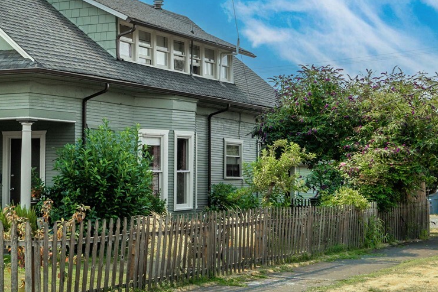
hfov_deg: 33.2
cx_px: -1
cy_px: 172
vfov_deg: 24.6
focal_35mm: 55
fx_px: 669
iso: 100
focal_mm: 24
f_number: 7.1
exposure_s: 1/320
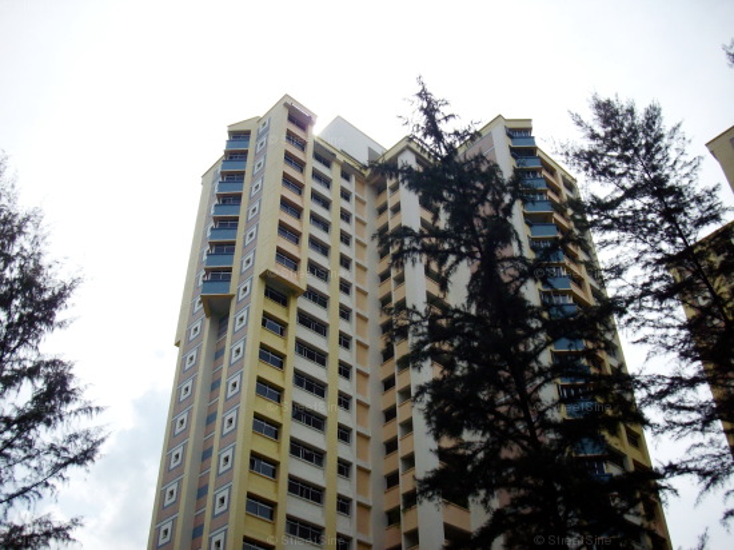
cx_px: 367
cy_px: 275
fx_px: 784
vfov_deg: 38.6
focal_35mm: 37
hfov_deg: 50.2
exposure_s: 1/800
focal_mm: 6.2
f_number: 5.6
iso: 80
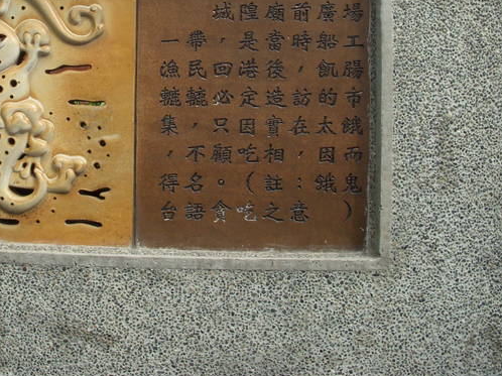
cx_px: 129
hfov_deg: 31.2
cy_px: 95
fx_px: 884
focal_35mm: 61
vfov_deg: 23.8
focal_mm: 6.3
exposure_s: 1/400
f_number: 3.3
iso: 100
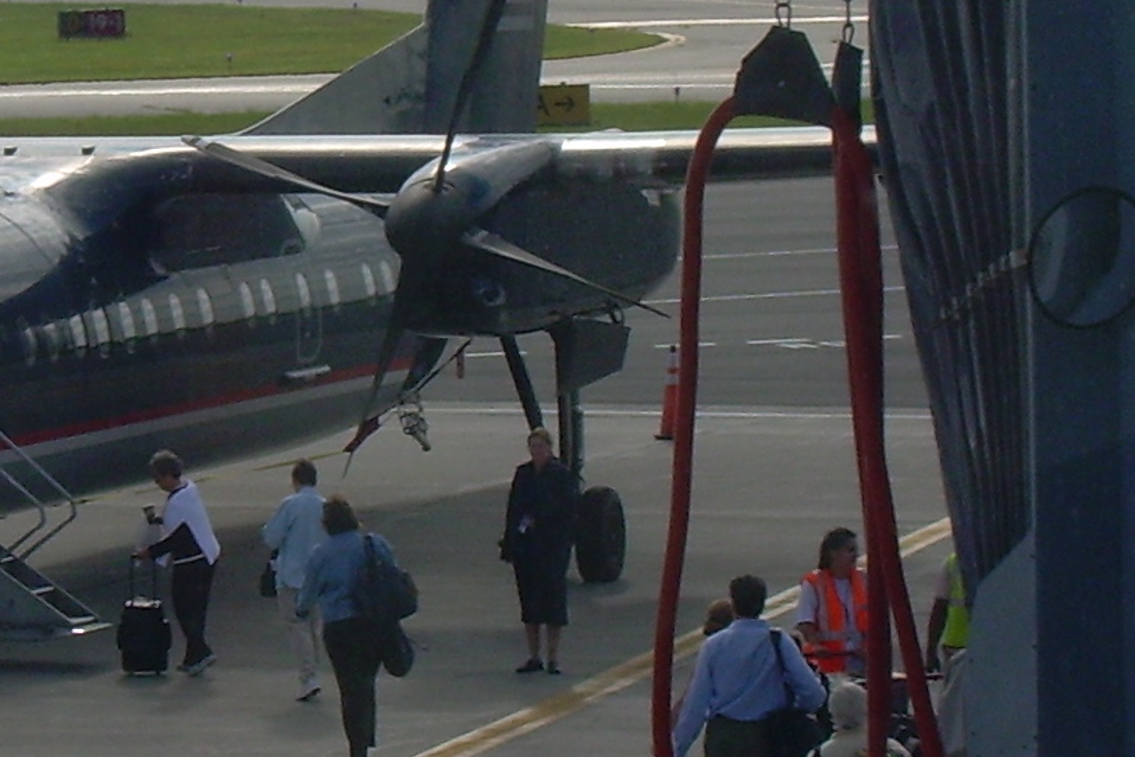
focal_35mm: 223
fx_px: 7030
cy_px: 177
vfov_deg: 6.2
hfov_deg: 9.2
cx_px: -45
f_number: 6.5
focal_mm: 13.2
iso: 50
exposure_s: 1/193
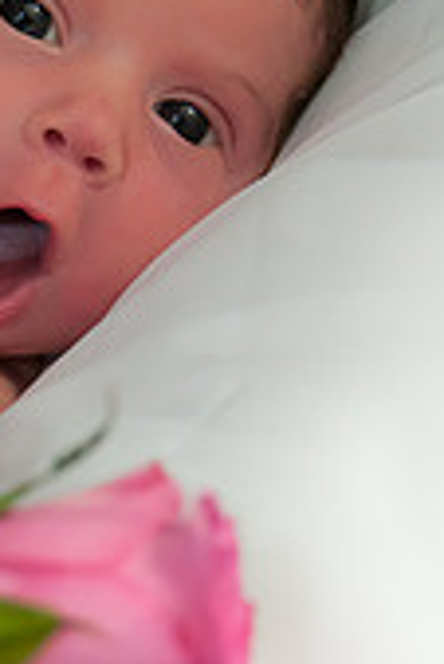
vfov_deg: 14.2
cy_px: 420
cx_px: -83
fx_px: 2658
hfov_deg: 9.4
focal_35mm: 144
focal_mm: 36
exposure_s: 1/125
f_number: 5
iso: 1250
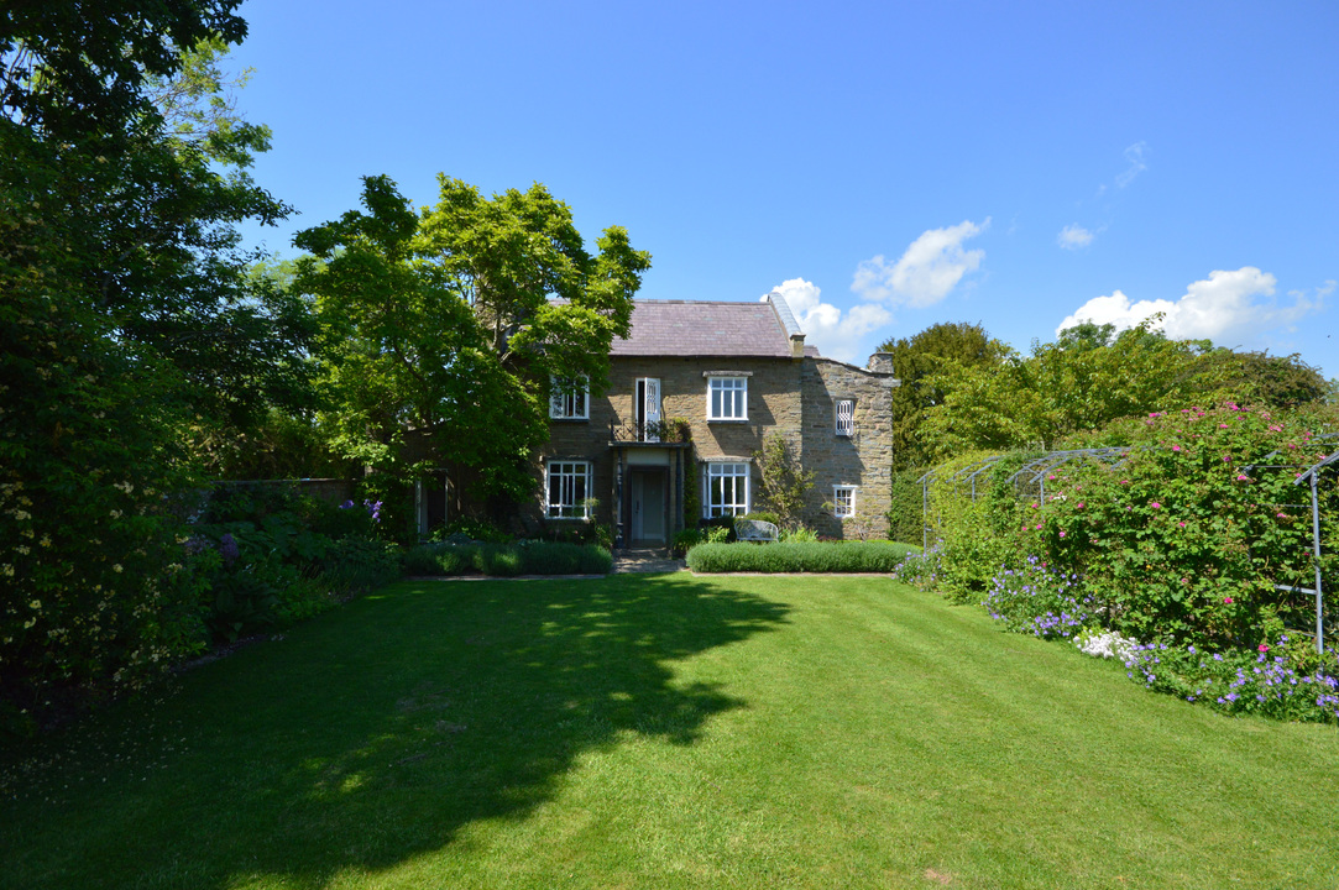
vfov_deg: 72.0
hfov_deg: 95.0
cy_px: 445
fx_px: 613
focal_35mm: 16
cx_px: 670
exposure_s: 1/400
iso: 400
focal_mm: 11
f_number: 11
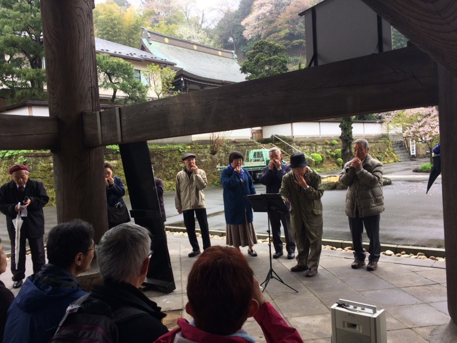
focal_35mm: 29
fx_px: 383
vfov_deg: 48.2
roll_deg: +3.2
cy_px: 172
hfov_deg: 61.7
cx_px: 228
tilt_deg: -3.7
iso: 50
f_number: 2.2
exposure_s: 1/60
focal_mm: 4.15
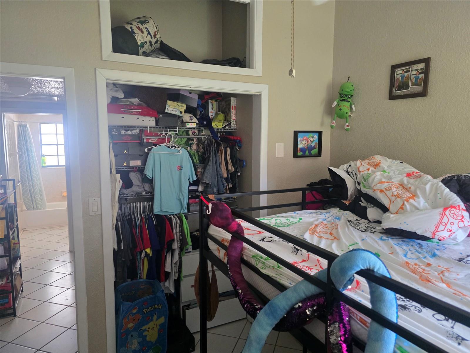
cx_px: 235
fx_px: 312
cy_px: 176
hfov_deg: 73.9
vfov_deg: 58.9
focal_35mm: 23
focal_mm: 6.3
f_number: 1.7
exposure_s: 1/120
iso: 640
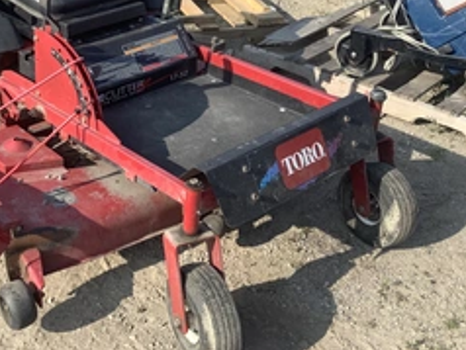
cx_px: 106
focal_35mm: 52
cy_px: 113
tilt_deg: -27.6
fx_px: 701
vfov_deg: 27.9
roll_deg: +1.5
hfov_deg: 35.8
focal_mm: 3.3
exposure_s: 1/715
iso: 25
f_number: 2.4
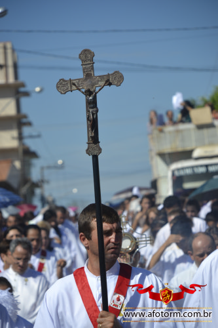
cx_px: 109
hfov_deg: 6.8
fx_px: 1841
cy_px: 164
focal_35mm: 202
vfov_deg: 10.2
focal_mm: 135
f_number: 6.3
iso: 100
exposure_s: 1/640
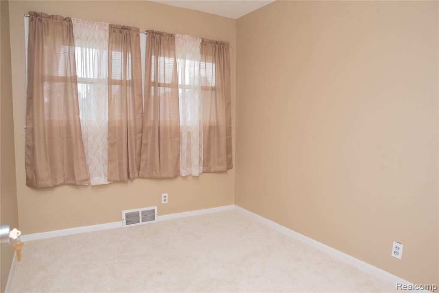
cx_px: 220
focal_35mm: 24
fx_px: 293
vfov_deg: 53.1
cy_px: 146
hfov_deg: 73.7
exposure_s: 1/200
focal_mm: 24
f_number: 5.6
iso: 1000
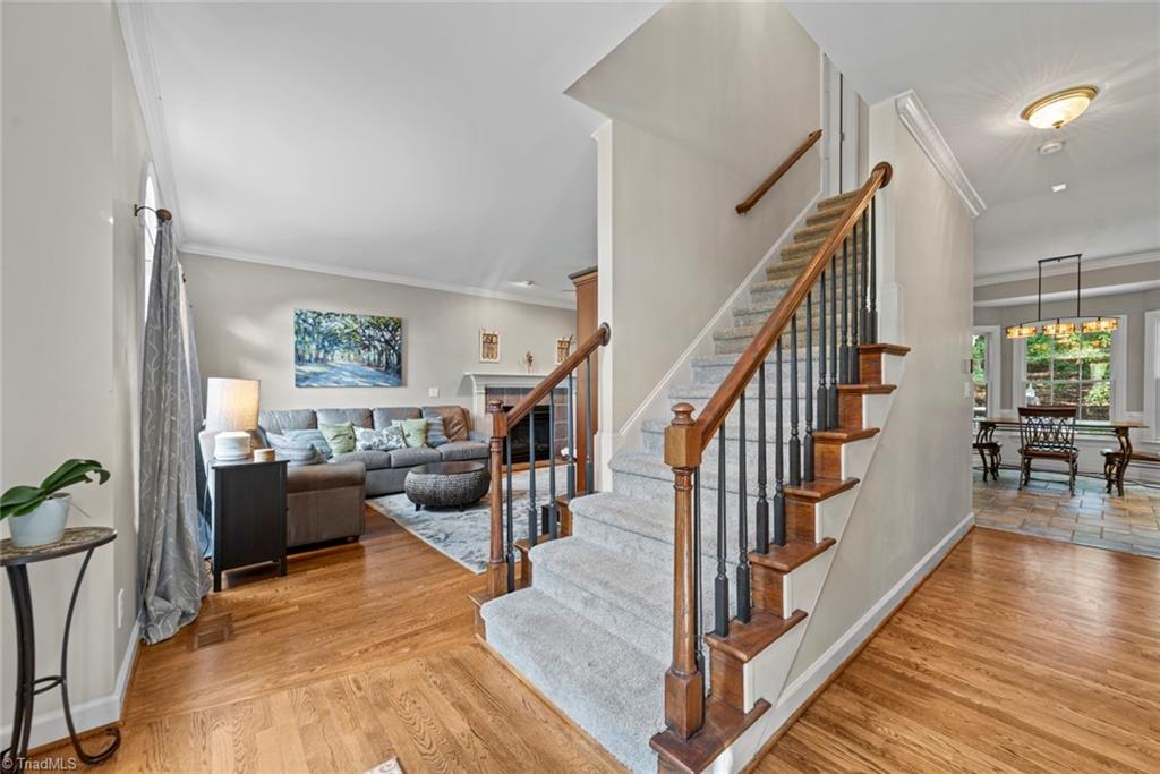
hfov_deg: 104.2
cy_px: 387
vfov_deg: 81.2
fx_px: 451
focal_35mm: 14
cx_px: 580
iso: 320
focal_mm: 14
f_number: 7.1
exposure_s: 1/2.5
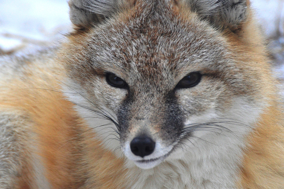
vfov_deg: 1.2
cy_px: 79
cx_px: 139
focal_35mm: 1168
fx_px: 9207
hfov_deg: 1.8
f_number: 6.3
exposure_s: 1/500
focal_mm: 500
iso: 1400
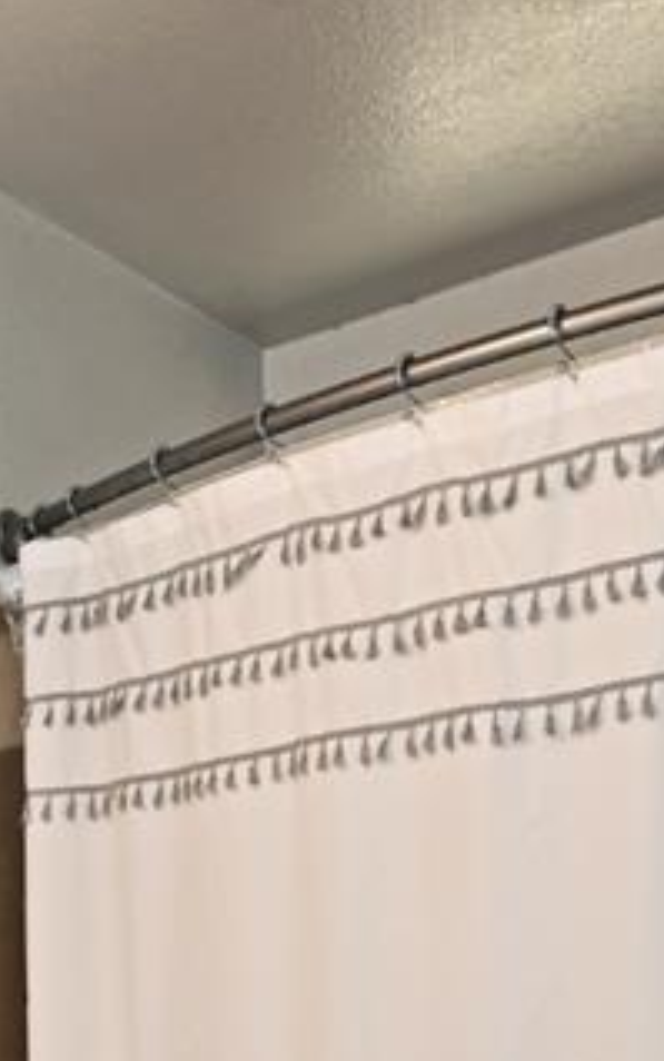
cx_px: -324
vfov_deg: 24.0
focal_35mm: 74
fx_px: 2152
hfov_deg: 16.1
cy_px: 1416
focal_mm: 15.5
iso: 400
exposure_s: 1/60
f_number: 4
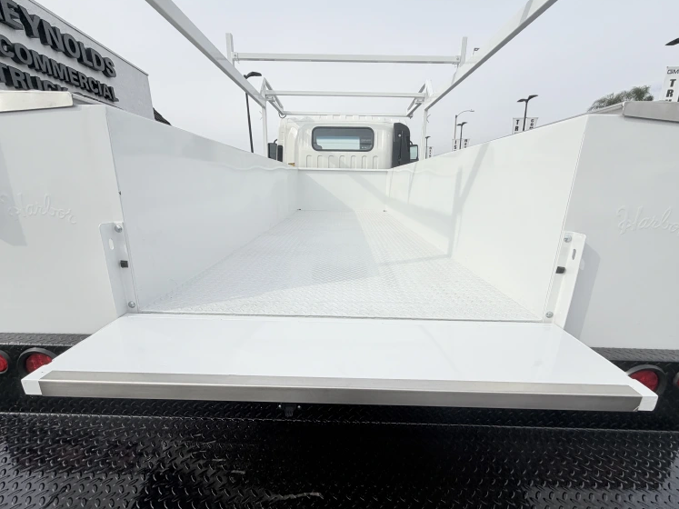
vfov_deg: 81.7
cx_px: 342
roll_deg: +1.5
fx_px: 294
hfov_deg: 98.2
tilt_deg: -15.4
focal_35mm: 15
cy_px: 259
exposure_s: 1/1235
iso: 20
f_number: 2.2
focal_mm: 2.22
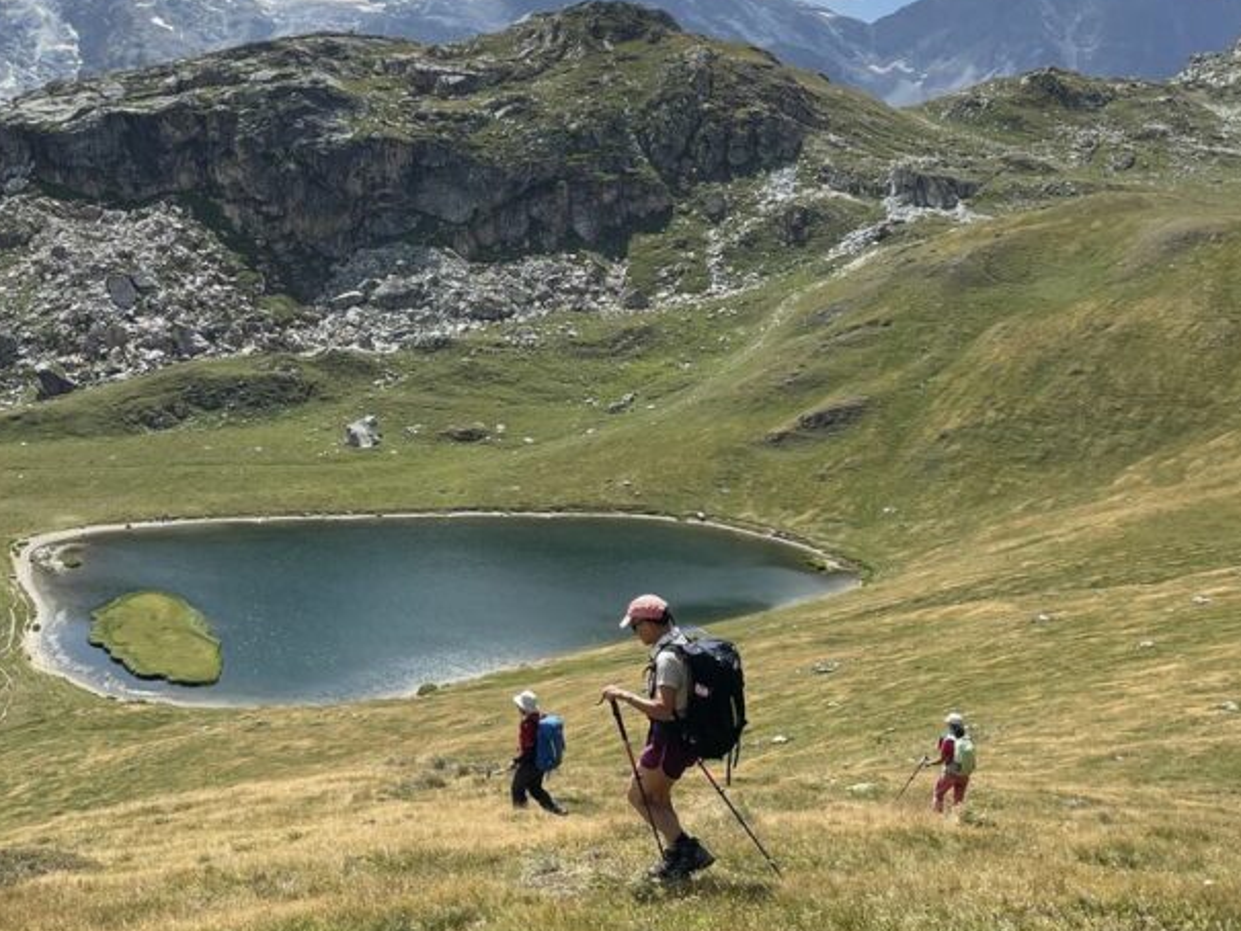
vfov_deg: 32.8
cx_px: 435
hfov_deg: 42.5
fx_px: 1578
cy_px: 396
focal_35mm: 44
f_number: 1.6
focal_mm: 4.2
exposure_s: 1/4132
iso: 32
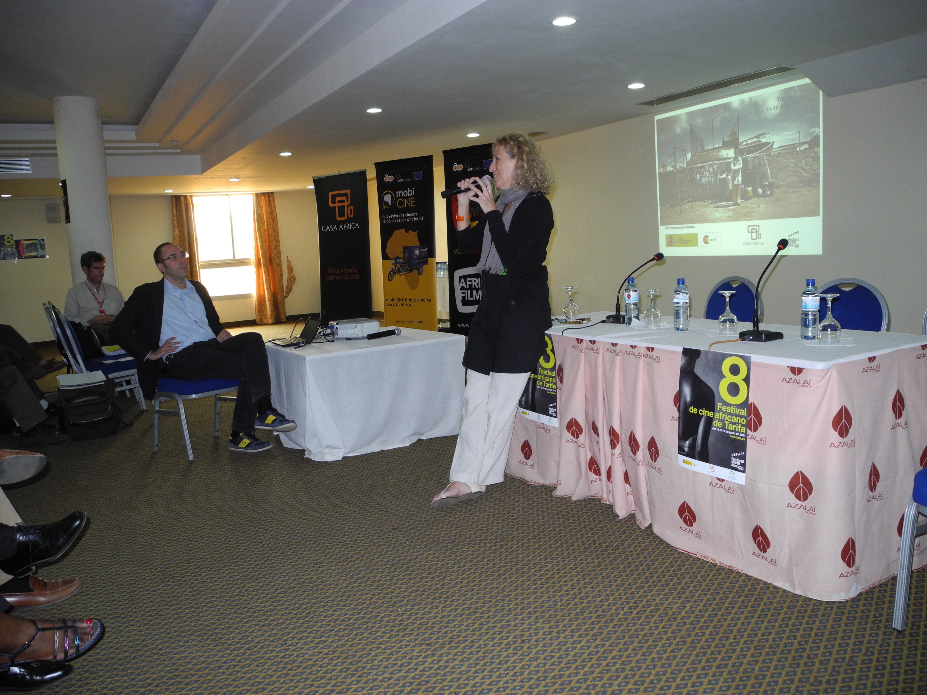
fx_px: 750
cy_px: 348
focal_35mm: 28
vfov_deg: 49.7
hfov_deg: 63.4
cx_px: 464
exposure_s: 1/30
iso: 200
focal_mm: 6
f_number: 2.8
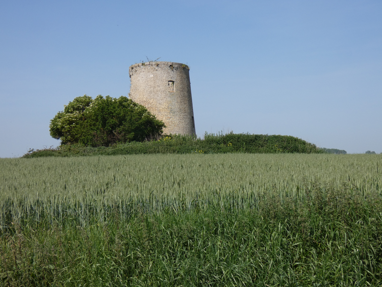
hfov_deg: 36.2
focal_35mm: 53
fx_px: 585
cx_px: 191
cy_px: 144
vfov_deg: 27.5
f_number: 3.9
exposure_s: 1/800
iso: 80
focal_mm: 9.5
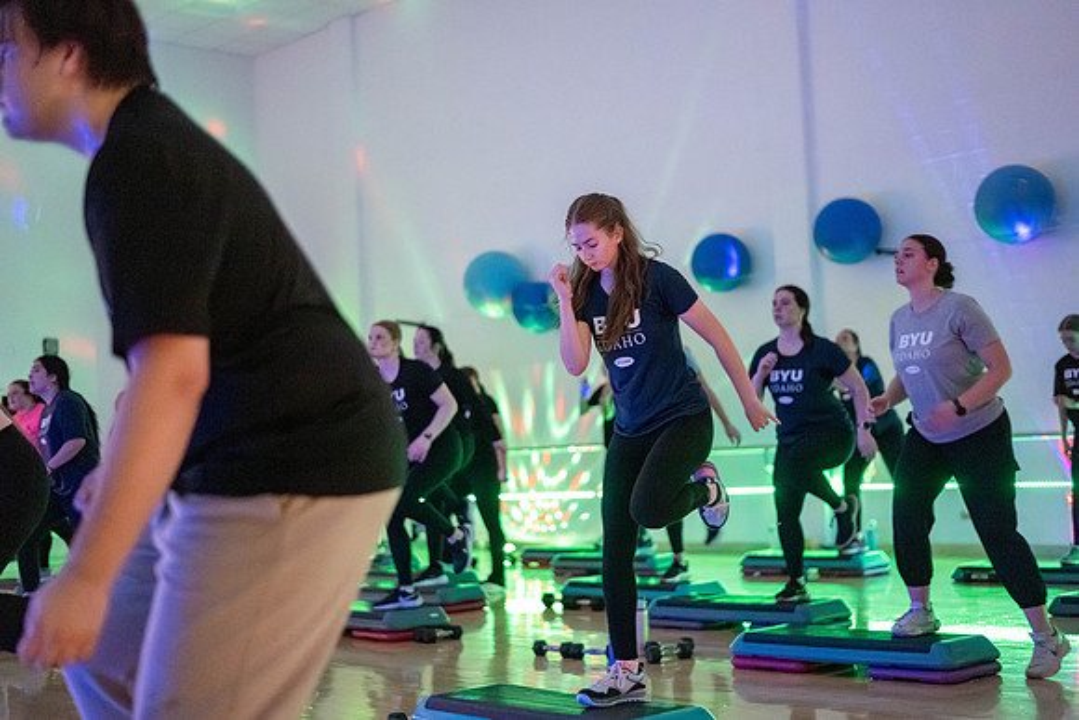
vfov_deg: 27.0
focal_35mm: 50
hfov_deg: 39.6
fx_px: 1499
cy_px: 360
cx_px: 540
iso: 12800
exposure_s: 1/125
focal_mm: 50
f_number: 1.8
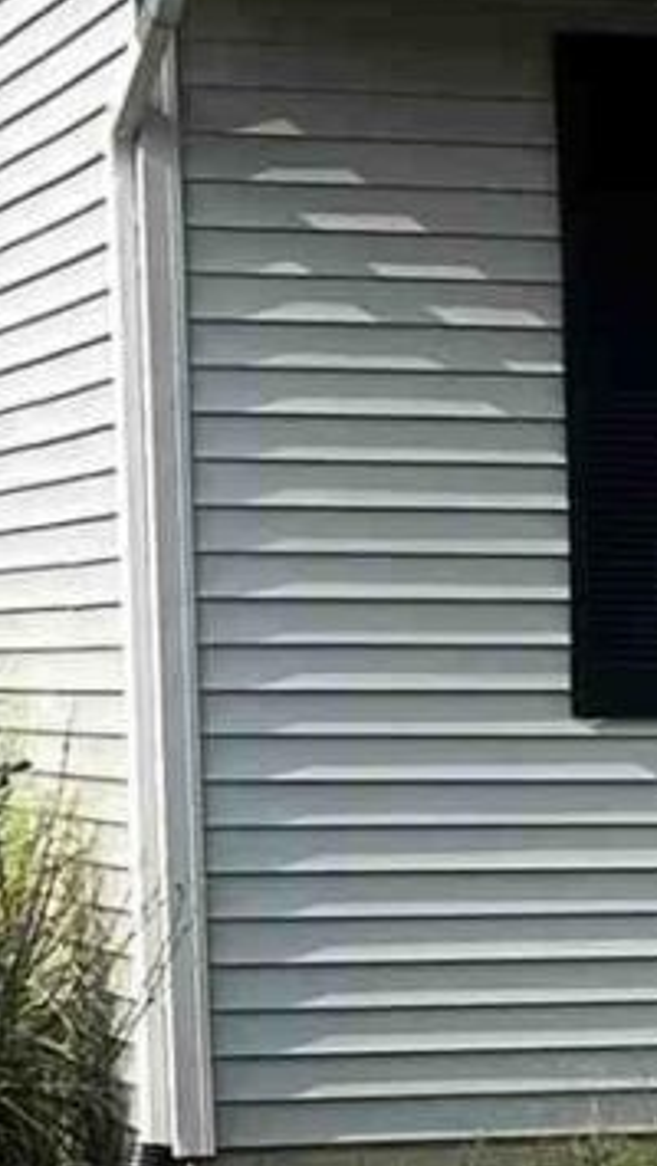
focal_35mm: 204
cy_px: 1199
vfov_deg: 10.5
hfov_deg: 5.5
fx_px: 6311
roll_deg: +0.8
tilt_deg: -5.0
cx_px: 2099
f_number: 1.5
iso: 50
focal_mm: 5.7
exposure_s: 1/3356
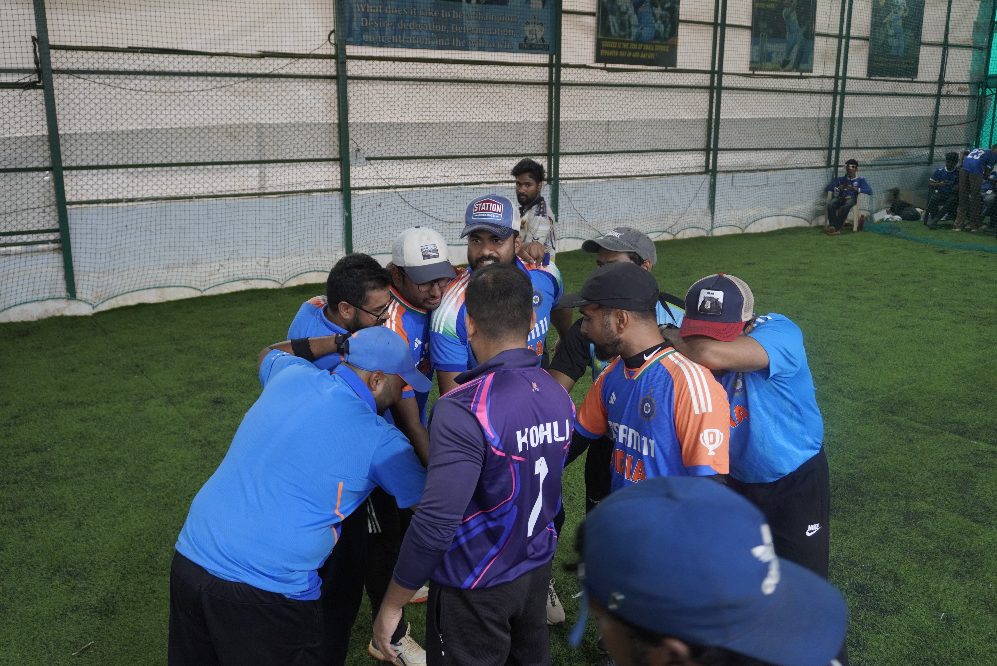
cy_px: 333
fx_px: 914
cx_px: 498
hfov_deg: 57.2
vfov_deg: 40.0
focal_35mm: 33
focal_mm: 22
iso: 1250
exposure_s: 1/200
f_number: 4
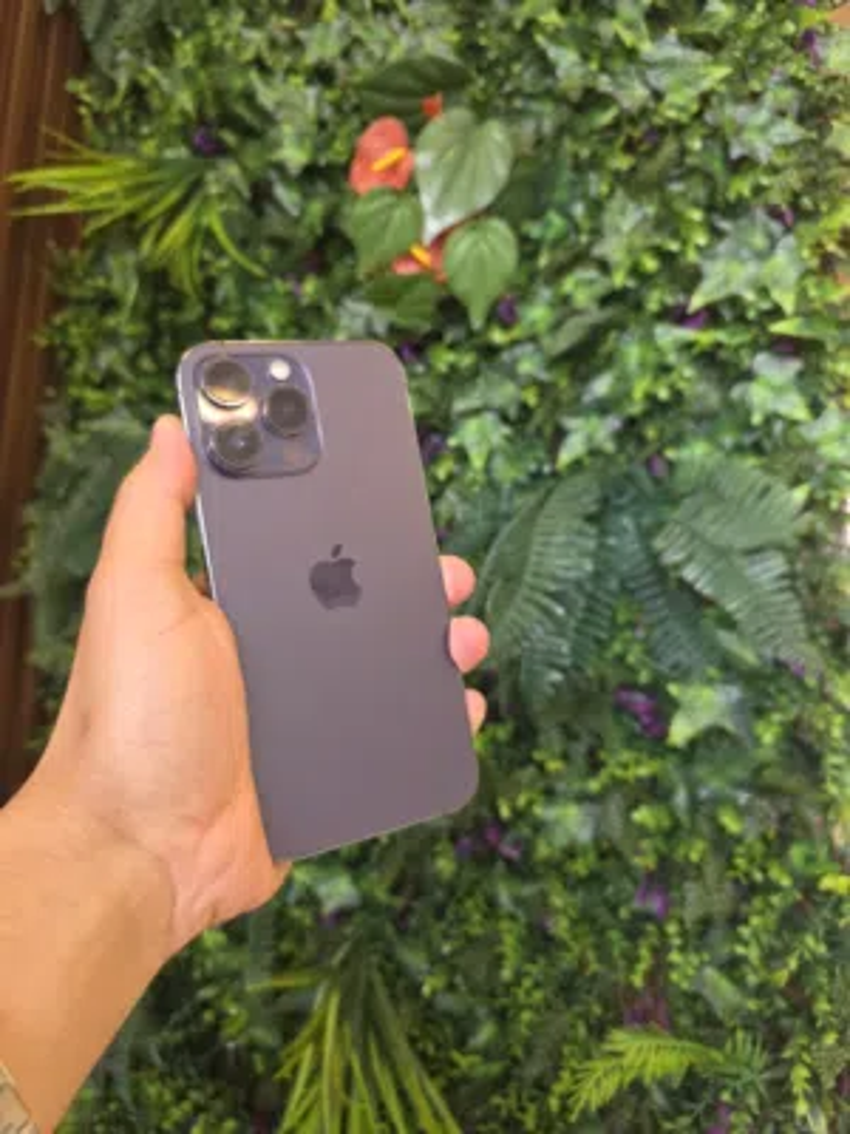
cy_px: 567
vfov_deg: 73.9
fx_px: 753
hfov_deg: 58.9
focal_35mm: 23
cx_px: 425
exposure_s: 1/100
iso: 50
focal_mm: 6.3
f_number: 1.7
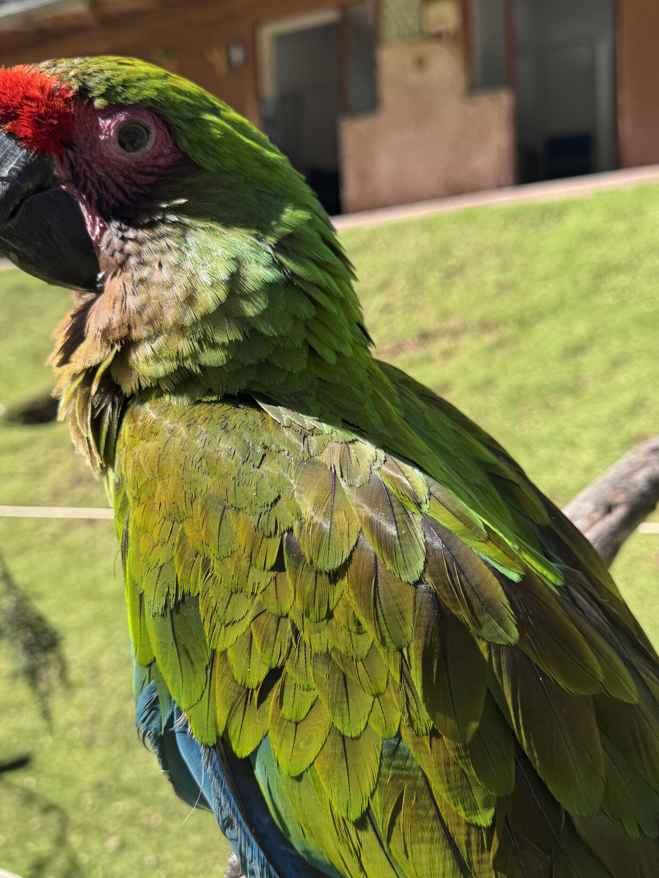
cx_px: 332
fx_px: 838
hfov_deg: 42.9
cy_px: 443
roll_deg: +2.9
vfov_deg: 55.4
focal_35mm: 33
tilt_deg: -6.8
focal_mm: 6.76
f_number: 1.78
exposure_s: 1/1524
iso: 80
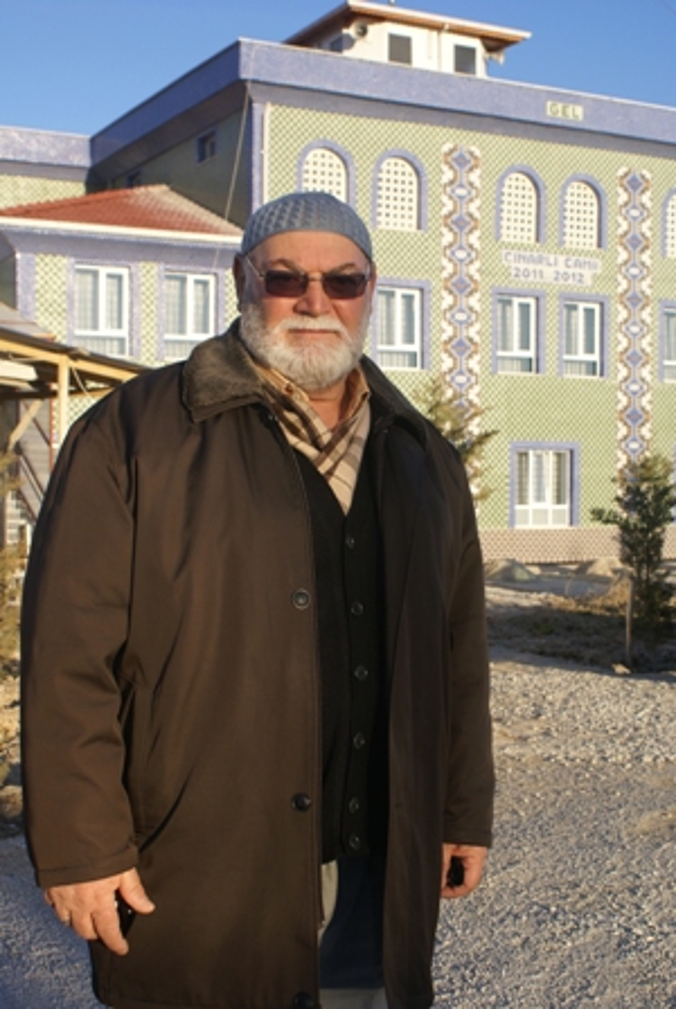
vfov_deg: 37.8
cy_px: 504
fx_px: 1474
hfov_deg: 25.8
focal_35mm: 52
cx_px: 338
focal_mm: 35
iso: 100
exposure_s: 1/125
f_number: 8
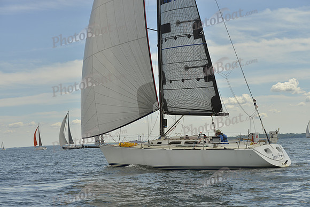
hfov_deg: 28.8
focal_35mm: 70
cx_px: 155
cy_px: 104
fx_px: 603
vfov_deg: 19.5
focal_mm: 70
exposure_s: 1/1000
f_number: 8
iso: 200
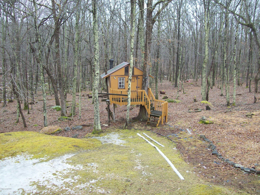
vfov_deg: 39.7
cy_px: 98
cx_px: 130
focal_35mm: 36
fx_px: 270
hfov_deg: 51.4
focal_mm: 6
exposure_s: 1/133
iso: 80
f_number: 2.7
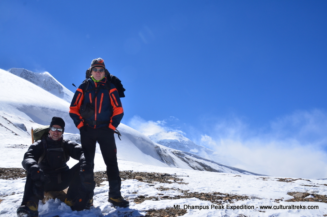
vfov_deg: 39.8
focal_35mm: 33
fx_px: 299
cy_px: 108
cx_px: 164
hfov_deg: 57.3
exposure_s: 1/500
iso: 200
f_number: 11
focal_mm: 22
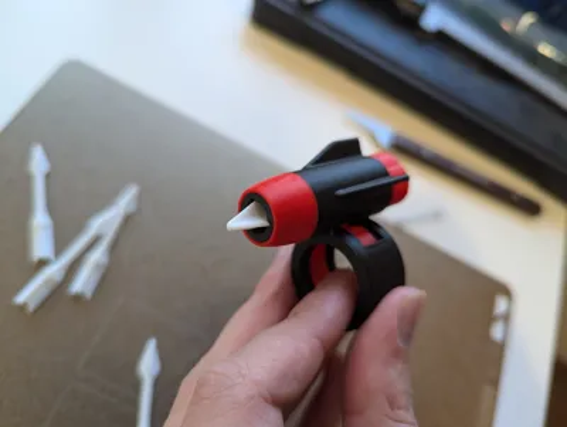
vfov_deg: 56.9
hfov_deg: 71.5
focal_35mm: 24
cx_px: 284
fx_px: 394
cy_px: 214
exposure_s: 1/77.1
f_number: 1.85
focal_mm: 6.81
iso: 208
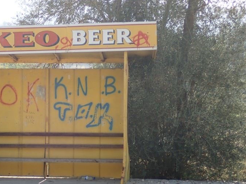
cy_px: 122
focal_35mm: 99
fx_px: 704
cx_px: 61
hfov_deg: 19.7
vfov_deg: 14.9
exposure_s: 1/160
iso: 100
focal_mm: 11.78
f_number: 3.8
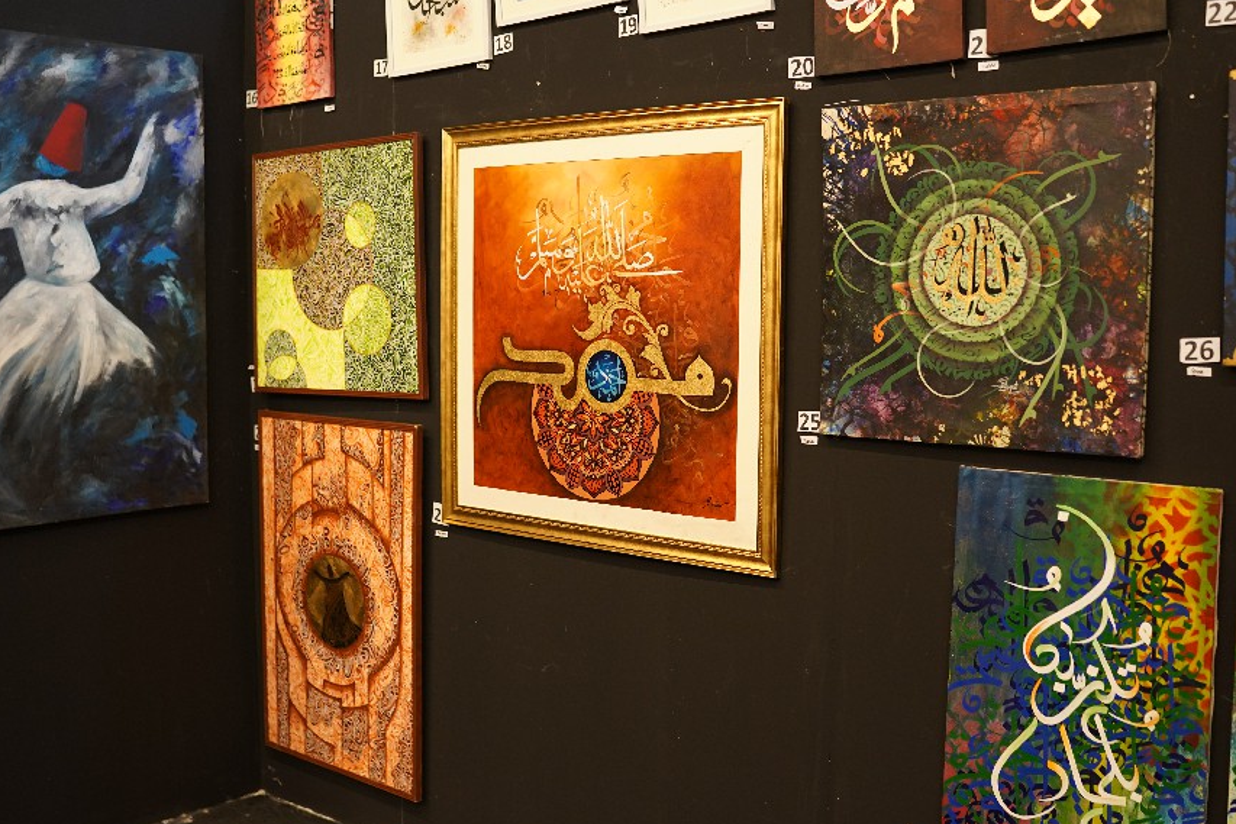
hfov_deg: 46.3
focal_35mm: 42
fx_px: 1442
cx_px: 542
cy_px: 436
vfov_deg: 31.9
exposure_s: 1/160
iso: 1600
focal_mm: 35
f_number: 2
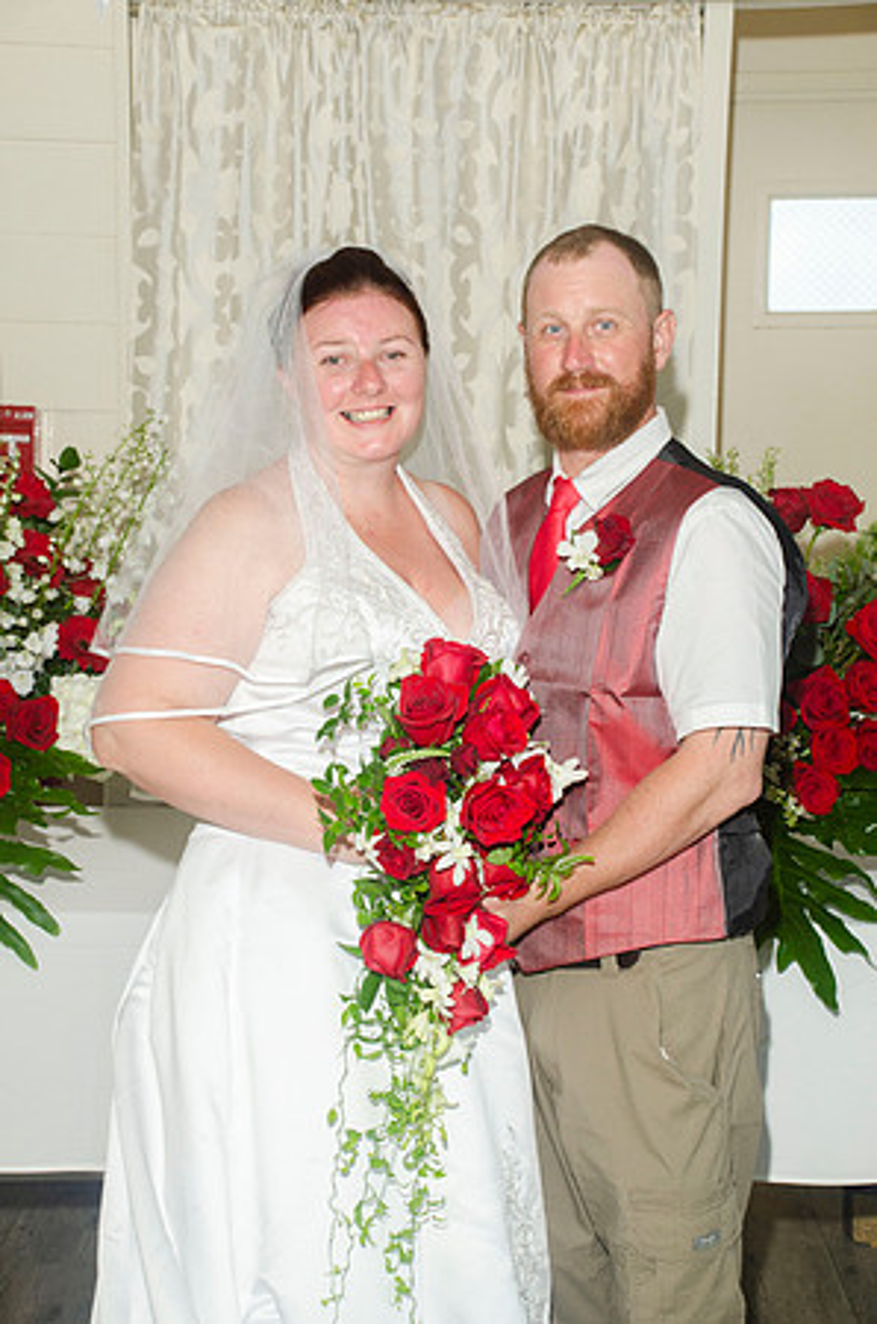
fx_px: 2203
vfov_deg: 33.5
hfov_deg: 22.5
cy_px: 662
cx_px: 438
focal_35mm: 60
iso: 400
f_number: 5.6
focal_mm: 40
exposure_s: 1/250
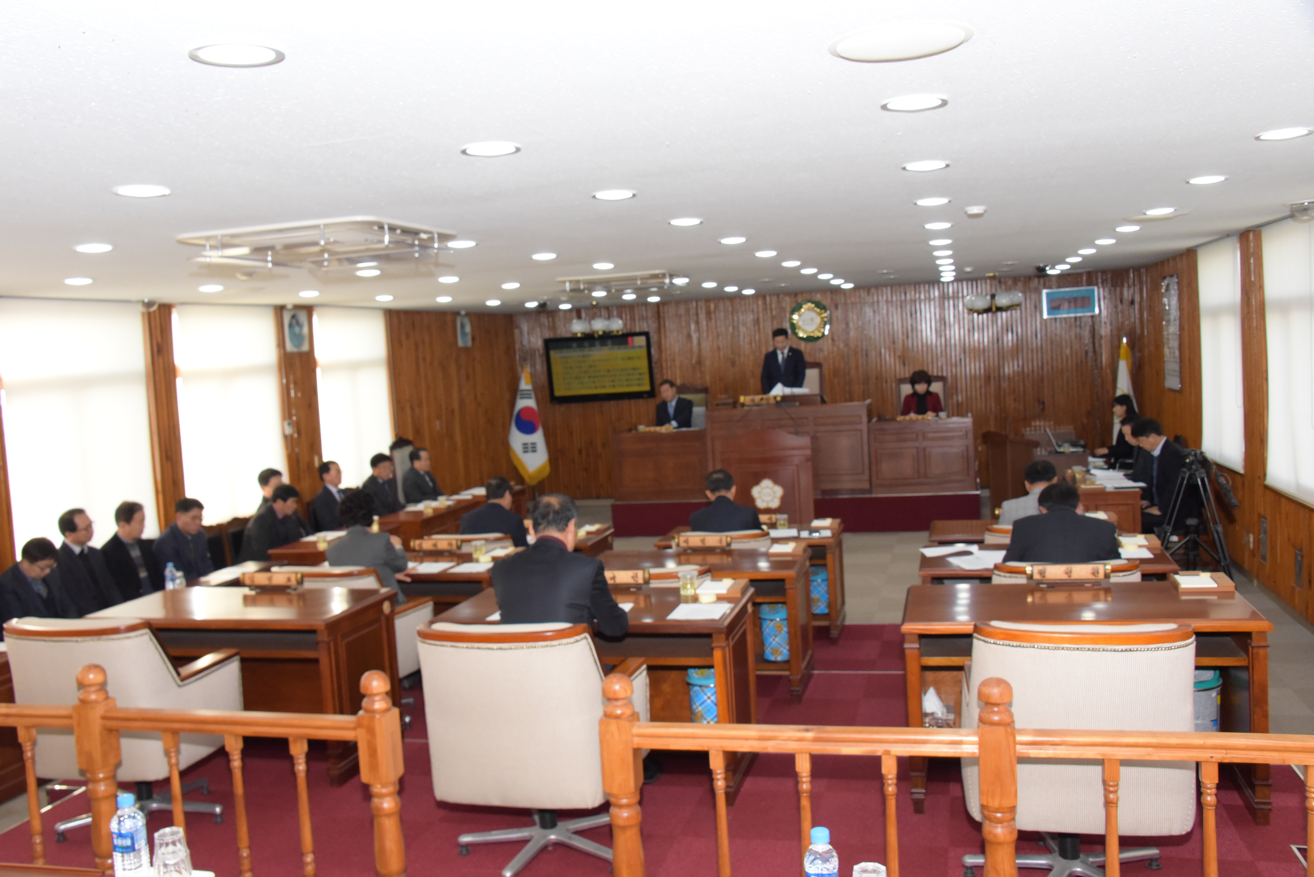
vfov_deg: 41.1
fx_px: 1168
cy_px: 438
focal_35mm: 32
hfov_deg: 58.7
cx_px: 657
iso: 4000
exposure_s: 1/200
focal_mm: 32
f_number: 10
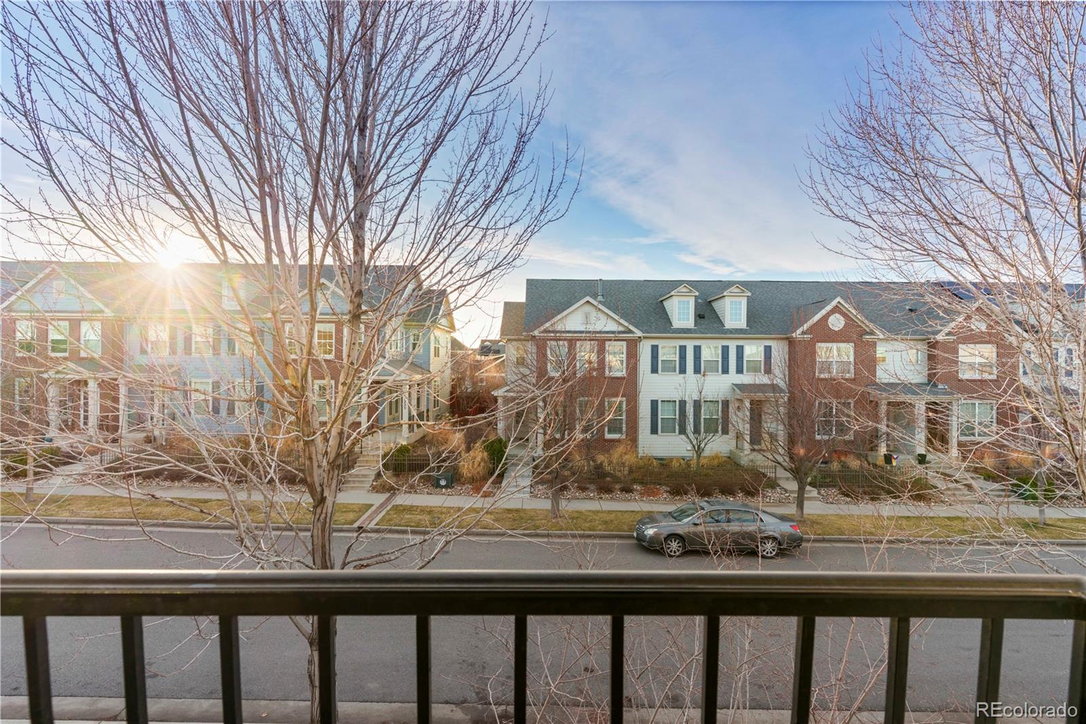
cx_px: 543
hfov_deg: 93.3
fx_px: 513
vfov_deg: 70.4
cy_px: 362
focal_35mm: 17
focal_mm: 17
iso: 200
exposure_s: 1/80
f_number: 8
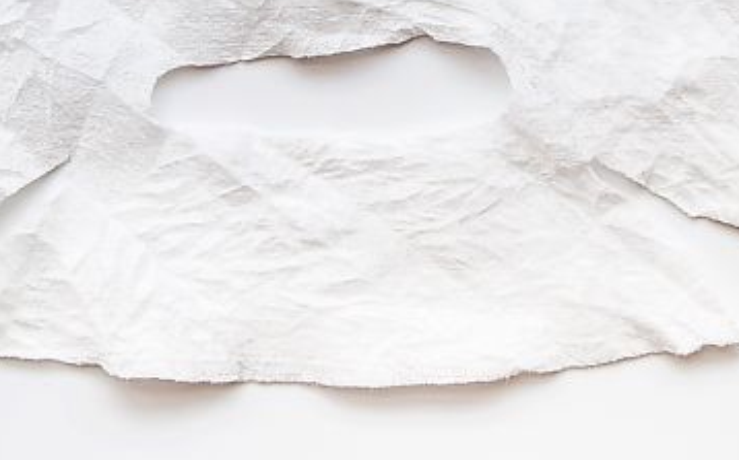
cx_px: 316
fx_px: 3058
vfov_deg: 8.5
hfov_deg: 13.8
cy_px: -180
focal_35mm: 152
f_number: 8
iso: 100
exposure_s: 1/6
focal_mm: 43
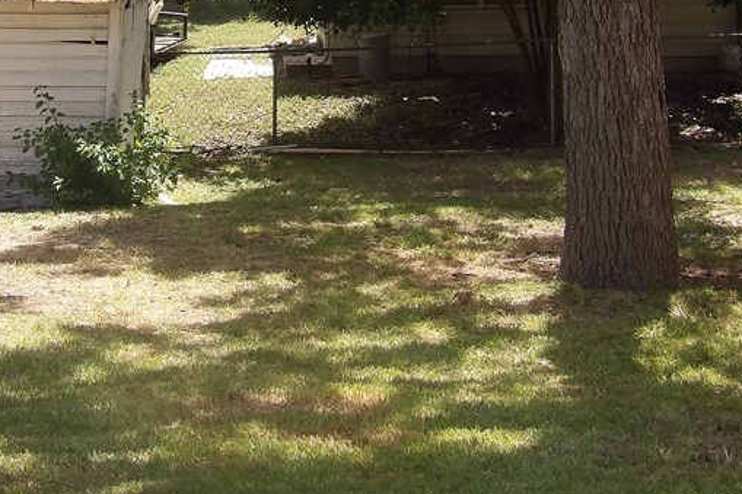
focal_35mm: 111
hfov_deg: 18.3
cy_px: 36
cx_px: 155
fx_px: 2287
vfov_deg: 12.2
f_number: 3.9
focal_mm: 9.5
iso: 100
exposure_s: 1/284
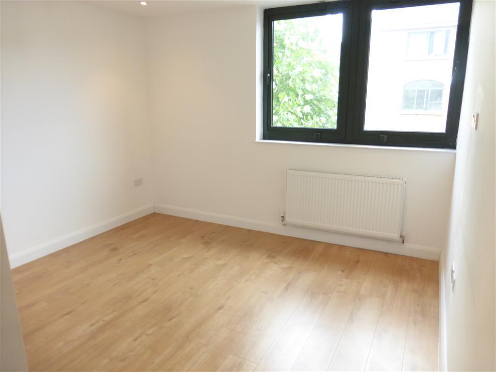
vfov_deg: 56.8
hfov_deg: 71.6
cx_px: 248
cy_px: 186
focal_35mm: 24
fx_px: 344
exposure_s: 1/60
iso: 250
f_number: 3.3
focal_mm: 4.3
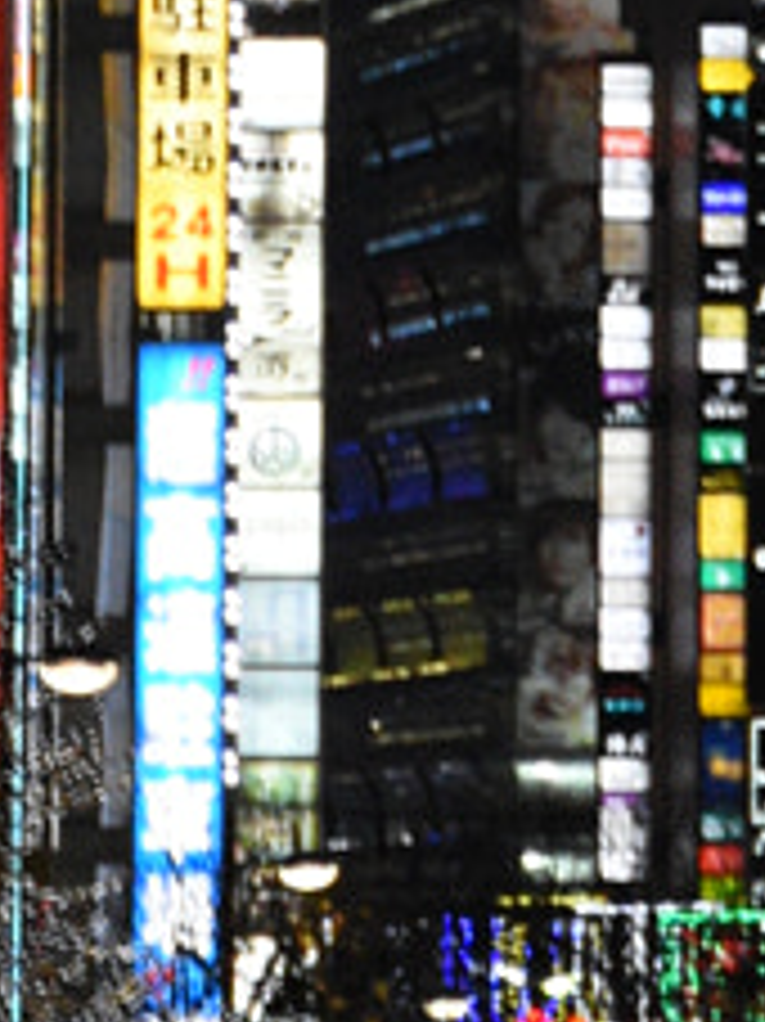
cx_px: 596
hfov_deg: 2.2
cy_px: -630
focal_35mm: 671
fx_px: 19790
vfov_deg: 2.9
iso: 2000
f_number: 5
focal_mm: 66
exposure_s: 1/160
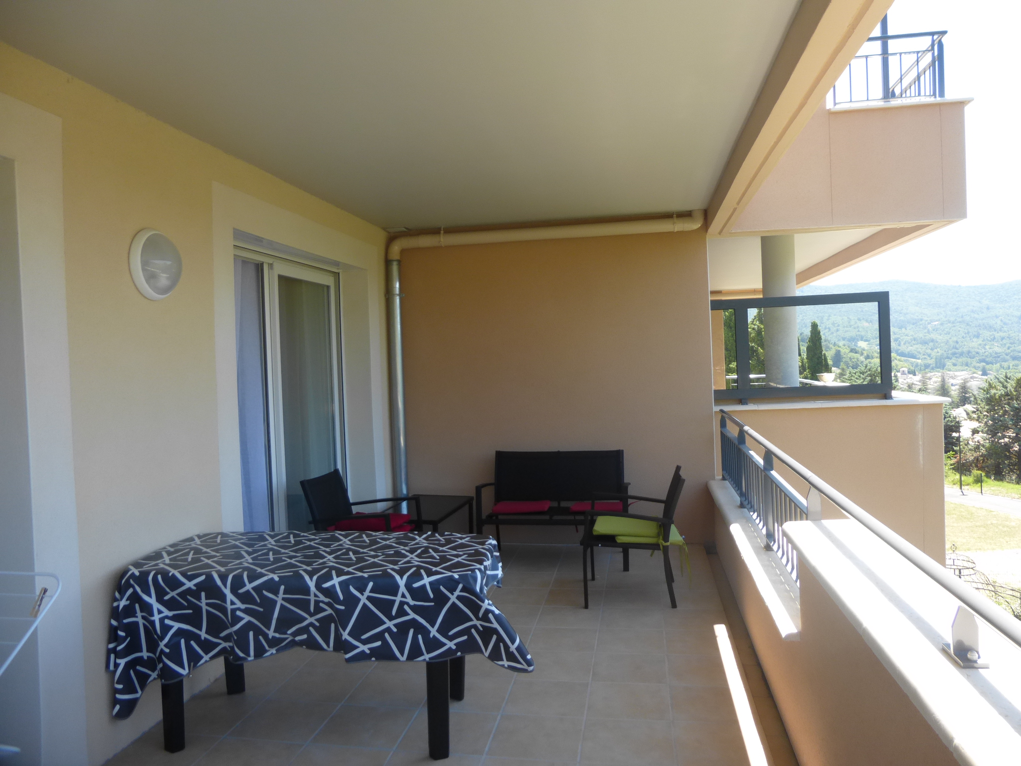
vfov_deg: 54.9
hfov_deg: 69.4
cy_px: 383
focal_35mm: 25
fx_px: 737
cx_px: 510
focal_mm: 4.5
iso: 100
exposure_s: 1/200
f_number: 3.1
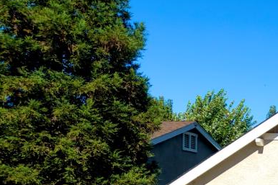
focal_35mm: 97
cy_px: 216
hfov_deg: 16.6
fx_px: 749
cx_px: 533
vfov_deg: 13.7
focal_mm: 8.67
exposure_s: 1/6400
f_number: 1.8
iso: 150
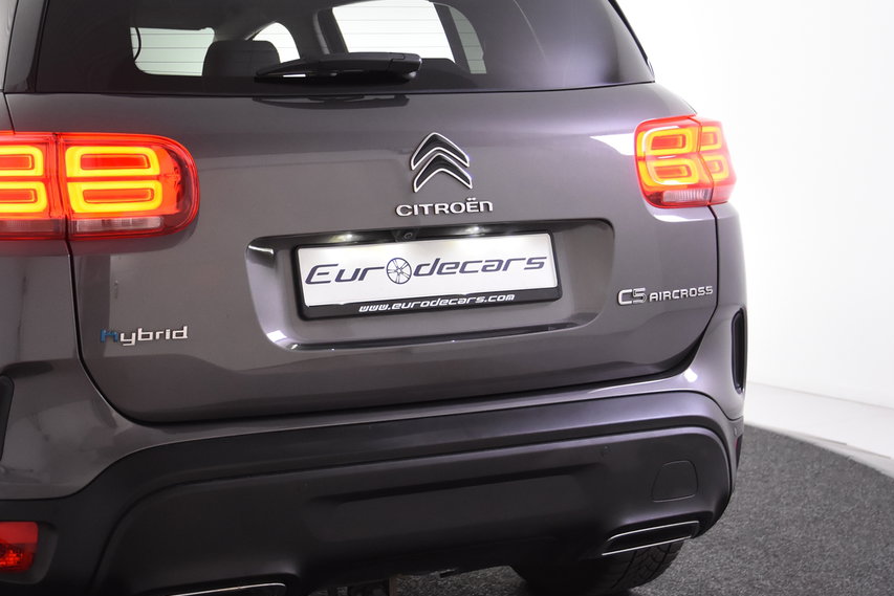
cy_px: 279
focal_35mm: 63
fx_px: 1565
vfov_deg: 21.6
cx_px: 235
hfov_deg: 31.4
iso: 1600
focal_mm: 28
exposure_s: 1/80
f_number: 4.5
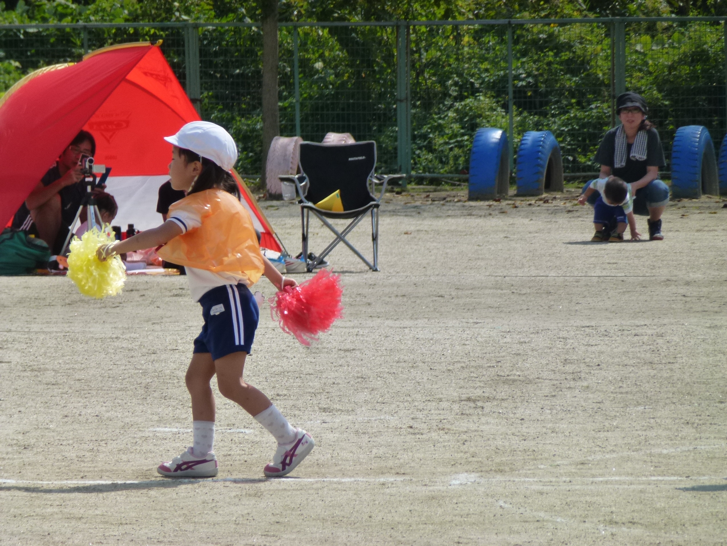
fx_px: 8065
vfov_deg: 3.9
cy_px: 273
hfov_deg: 5.2
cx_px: 364
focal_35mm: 384
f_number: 5.9
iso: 160
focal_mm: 68.8
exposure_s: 1/640
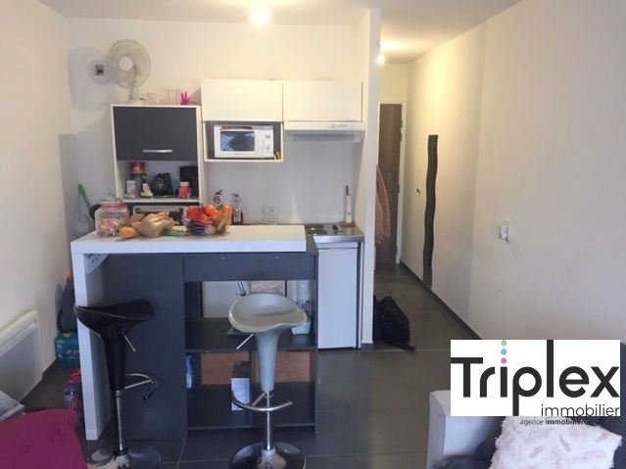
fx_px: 524
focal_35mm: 29
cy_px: 234
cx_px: 313
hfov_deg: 61.7
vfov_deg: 48.2
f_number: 2.2
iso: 100
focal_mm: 4.15
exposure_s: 1/33
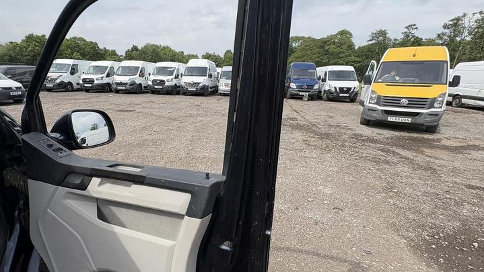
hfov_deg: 88.8
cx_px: 203
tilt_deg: -11.3
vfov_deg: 58.2
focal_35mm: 19
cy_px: 155
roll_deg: -1.8
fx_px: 244
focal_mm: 2.22
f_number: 2.2
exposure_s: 1/1236
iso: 40
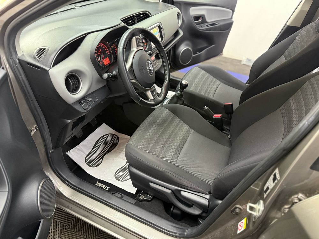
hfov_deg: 71.6
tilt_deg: -38.0
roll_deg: -4.9
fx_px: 221
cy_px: 120
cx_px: 160
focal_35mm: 24
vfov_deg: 56.8
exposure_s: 1/50
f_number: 1.78
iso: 640
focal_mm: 6.76
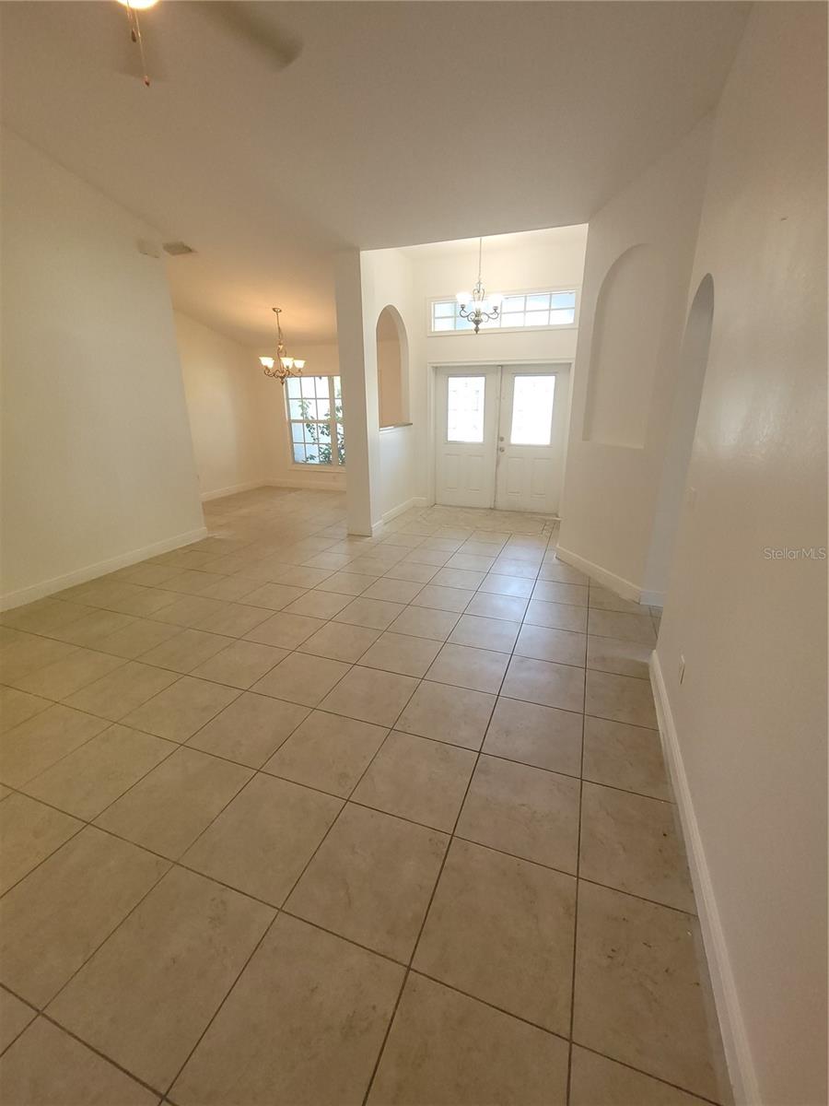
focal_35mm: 13
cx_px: 414
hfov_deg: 89.9
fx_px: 415
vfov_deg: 106.2
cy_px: 553
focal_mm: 2.2
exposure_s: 1/60
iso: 160
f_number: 2.2
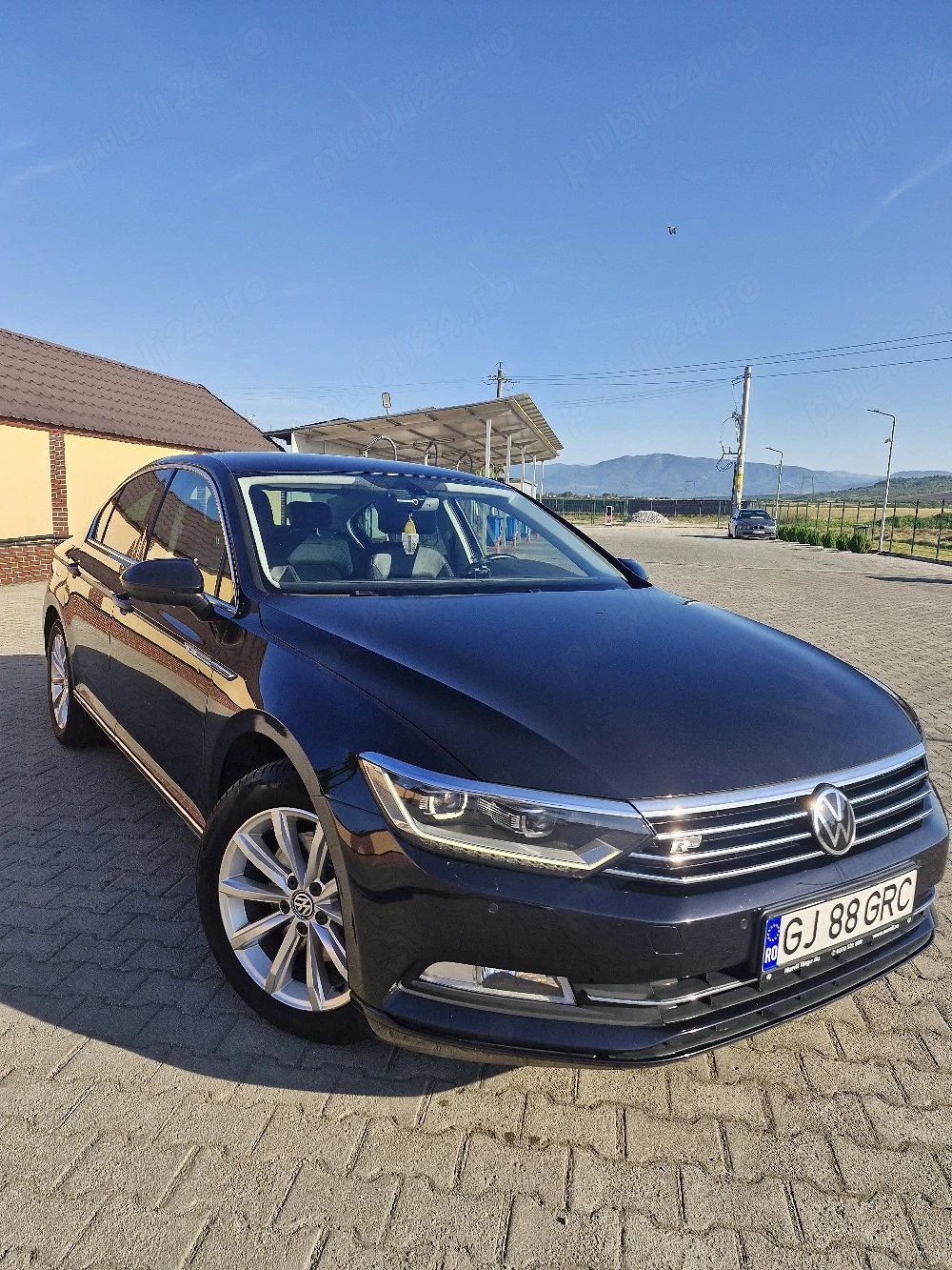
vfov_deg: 73.9
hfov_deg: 58.9
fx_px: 843
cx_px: 476
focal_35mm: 23
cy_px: 635
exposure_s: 1/1111
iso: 50
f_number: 1.8
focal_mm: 5.54
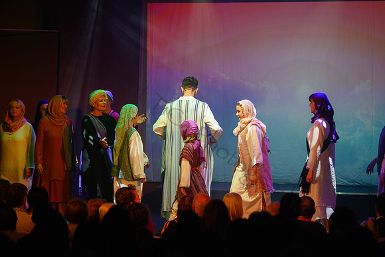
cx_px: 192
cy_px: 128
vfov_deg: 11.3
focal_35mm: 121
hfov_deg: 16.9
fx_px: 1298
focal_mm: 110
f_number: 2.8
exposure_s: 1/200
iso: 640
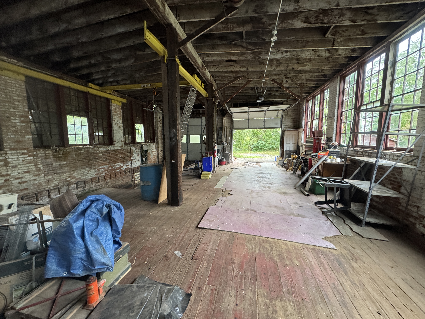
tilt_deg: -6.2
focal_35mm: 14
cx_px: 212
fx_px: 172
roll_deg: +0.6
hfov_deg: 102.1
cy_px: 160
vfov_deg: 85.7
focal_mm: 2.22
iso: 320
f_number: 2.2
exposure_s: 1/62
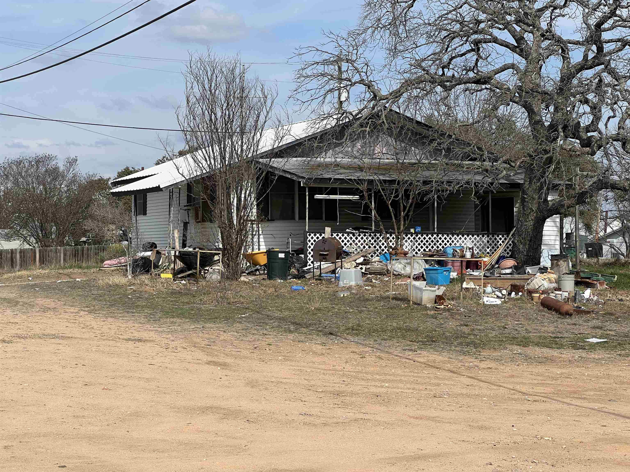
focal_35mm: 77
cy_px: 236
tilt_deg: +0.0
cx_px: 315
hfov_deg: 25.3
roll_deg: +0.5
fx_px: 1401
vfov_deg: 19.1
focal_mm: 9
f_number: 2.8
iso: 32
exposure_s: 1/960
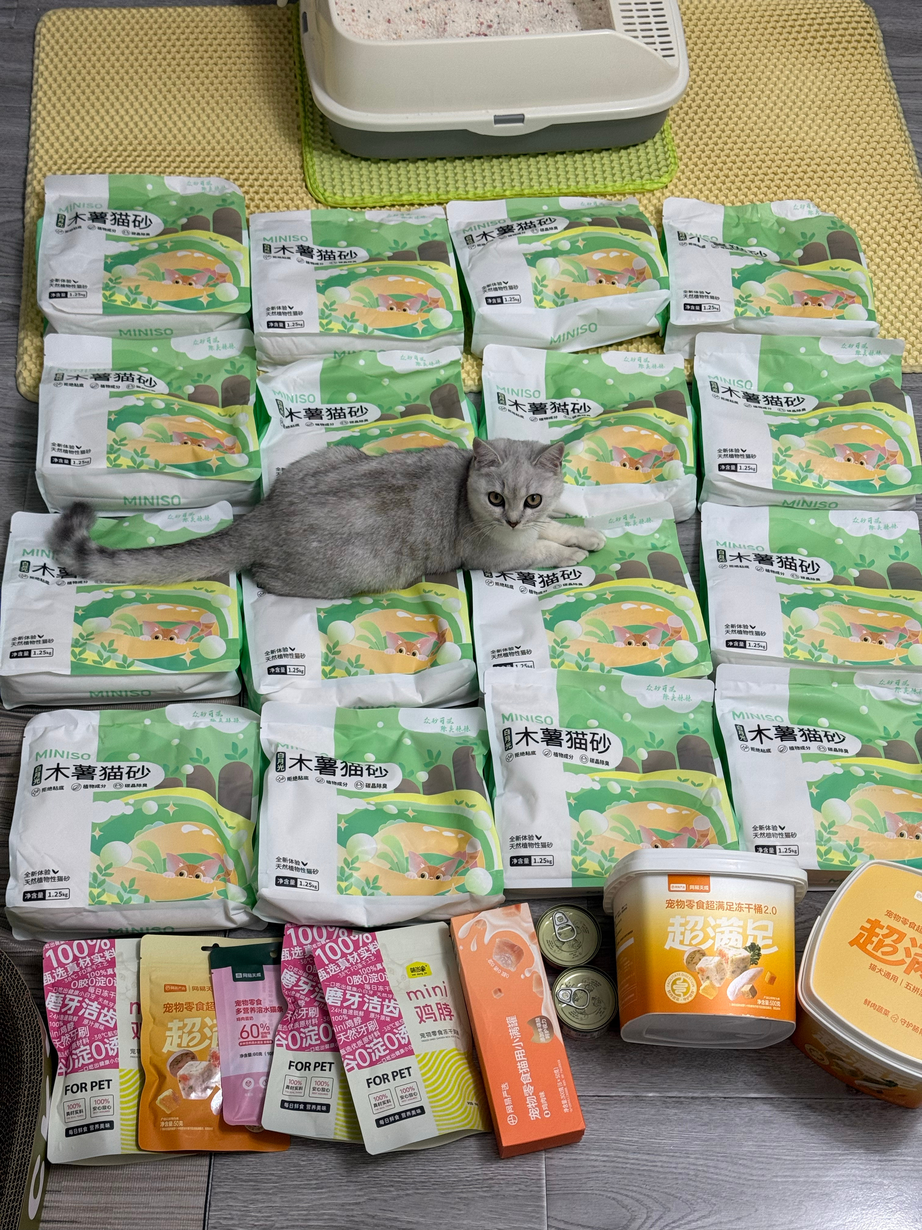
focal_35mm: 48
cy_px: 615
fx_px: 1705
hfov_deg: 30.3
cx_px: 461
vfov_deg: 39.7
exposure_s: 1/50
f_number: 1.78
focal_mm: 6.76
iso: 80
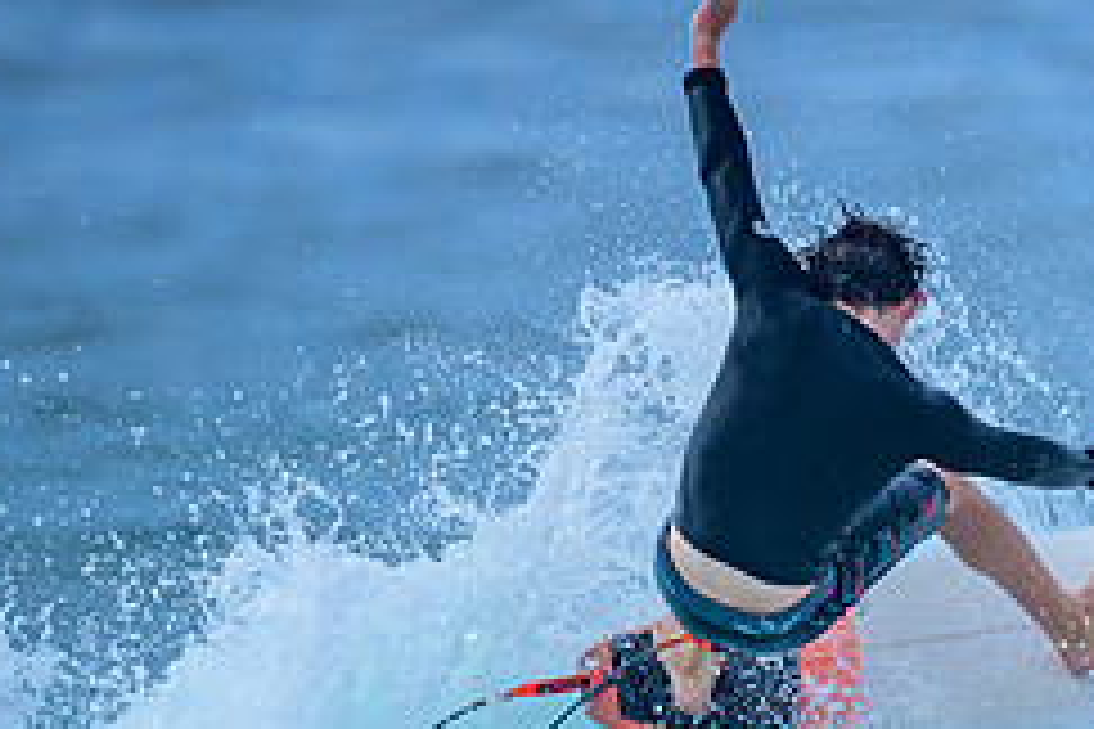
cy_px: 758
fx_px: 72016
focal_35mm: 2370
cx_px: 1016
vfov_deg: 0.6
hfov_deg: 0.9
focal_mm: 800
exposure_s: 1/3200
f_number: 6.3
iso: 250
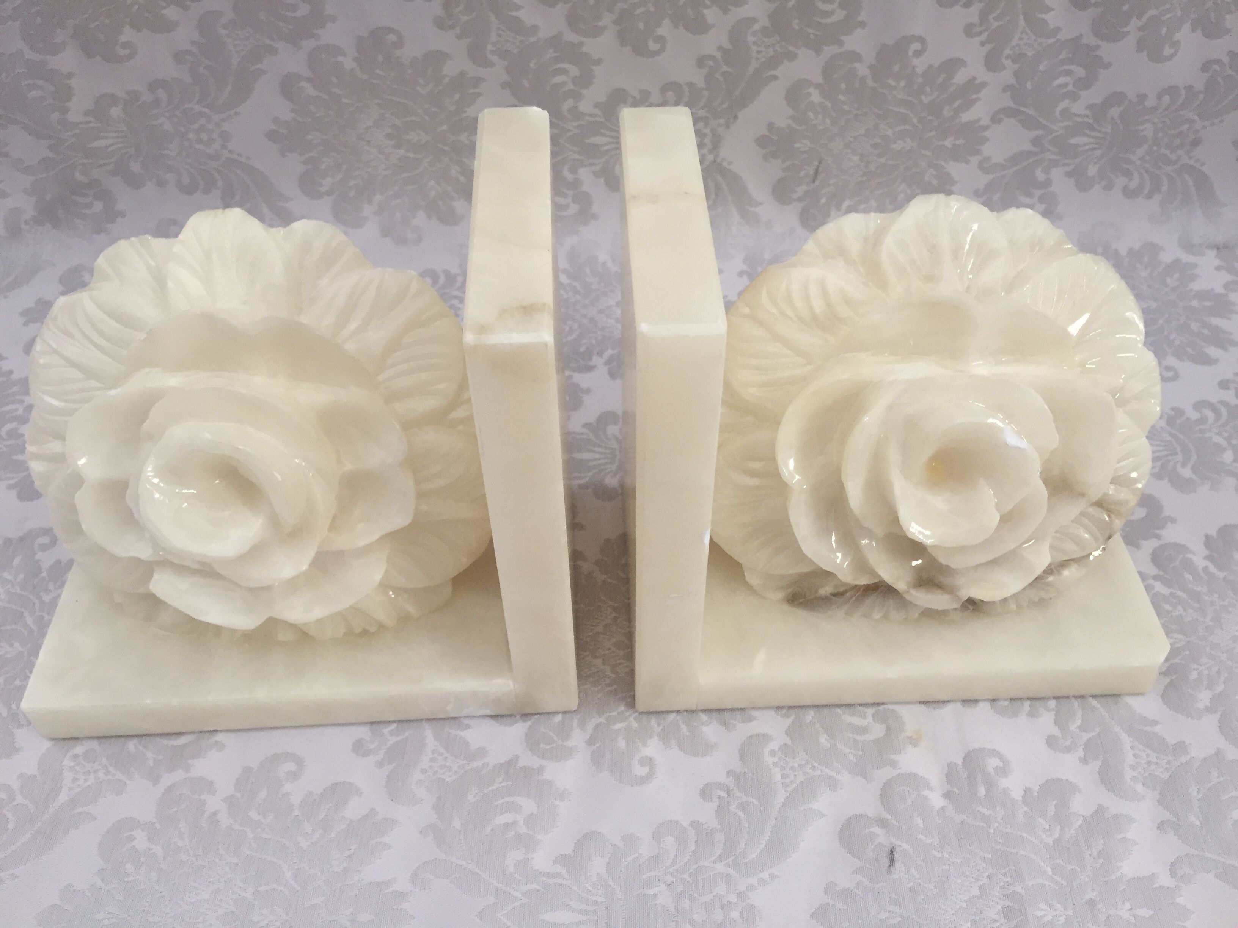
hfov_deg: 61.7
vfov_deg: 48.2
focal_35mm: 29
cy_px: 464
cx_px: 619
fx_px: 1037
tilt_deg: -47.4
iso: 100
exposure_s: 1/33
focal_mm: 4.15
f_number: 2.2
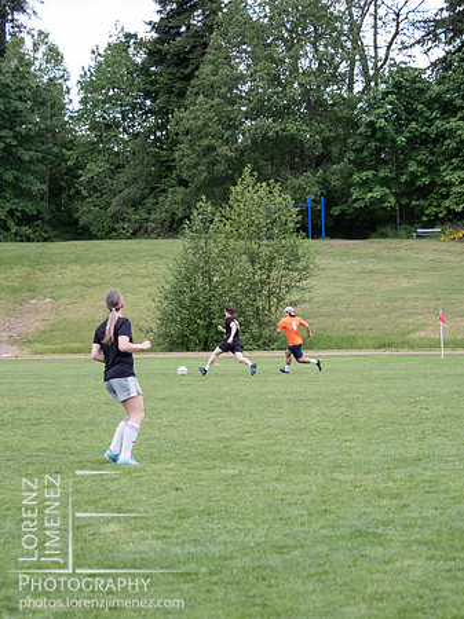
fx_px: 2218
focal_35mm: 124
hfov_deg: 11.9
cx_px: 232
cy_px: 310
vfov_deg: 15.9
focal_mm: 62
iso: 1600
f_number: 2.8
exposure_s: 1/1250
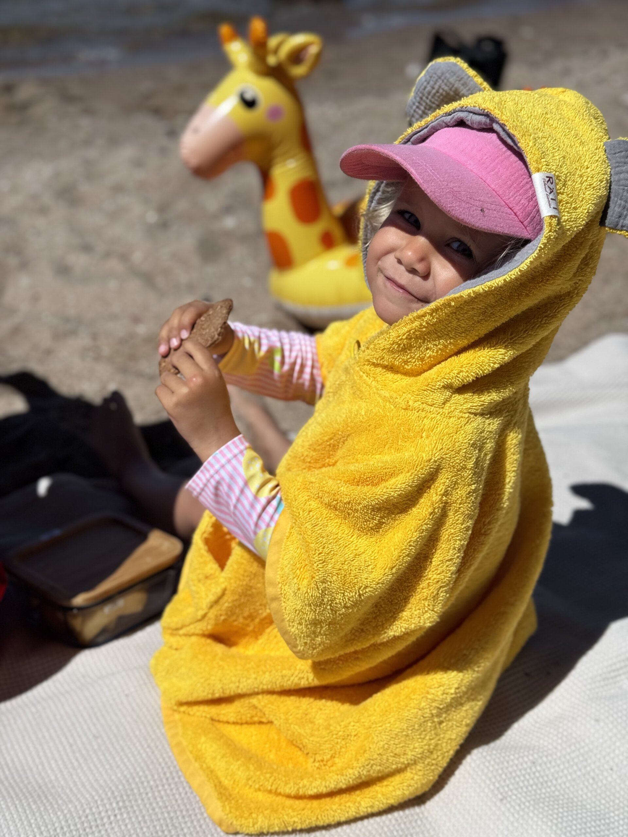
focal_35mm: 48
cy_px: 418
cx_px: 314
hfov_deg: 30.3
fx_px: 1161
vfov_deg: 39.7
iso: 80
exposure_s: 1/15385
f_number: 1.78
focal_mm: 6.76
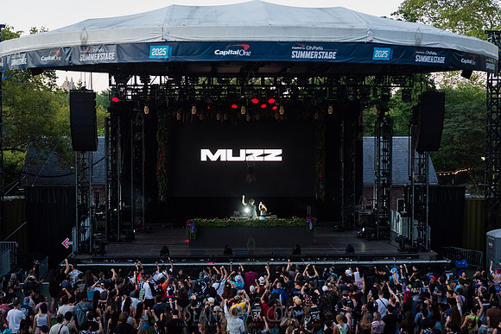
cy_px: 167
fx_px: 733
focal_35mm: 53
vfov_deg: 25.7
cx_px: 250
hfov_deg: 37.7
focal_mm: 52
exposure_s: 1/400
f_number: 3.2
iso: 4000
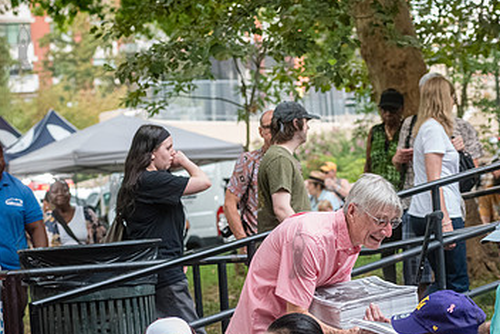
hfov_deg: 15.5
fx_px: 1834
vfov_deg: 10.4
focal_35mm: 132
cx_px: 297
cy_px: 254
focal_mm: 80
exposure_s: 1/500
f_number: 4
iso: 6400
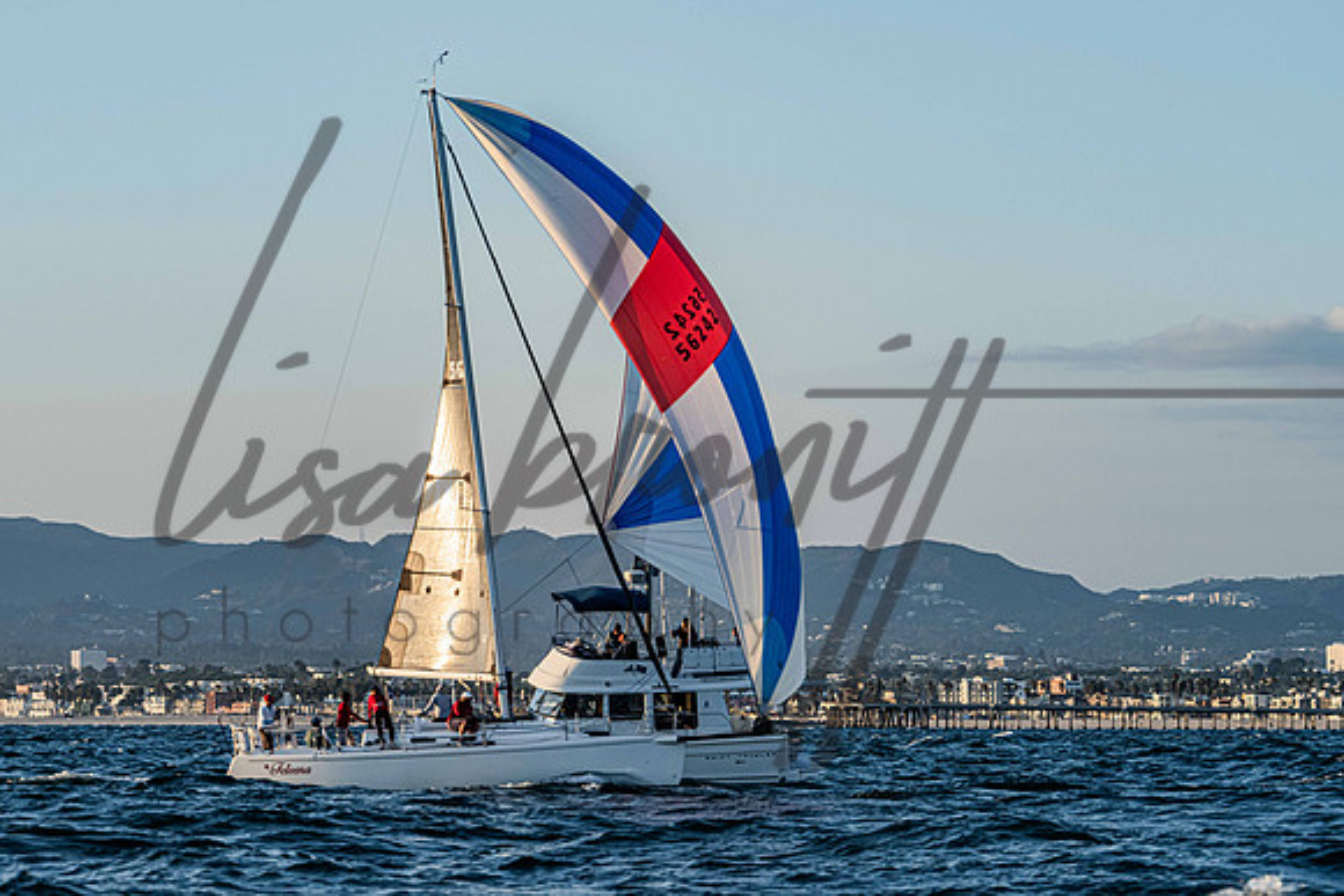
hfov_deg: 13.2
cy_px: 439
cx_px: 668
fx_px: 5792
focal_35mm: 155
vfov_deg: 8.9
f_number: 8
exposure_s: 1/640
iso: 640
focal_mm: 125
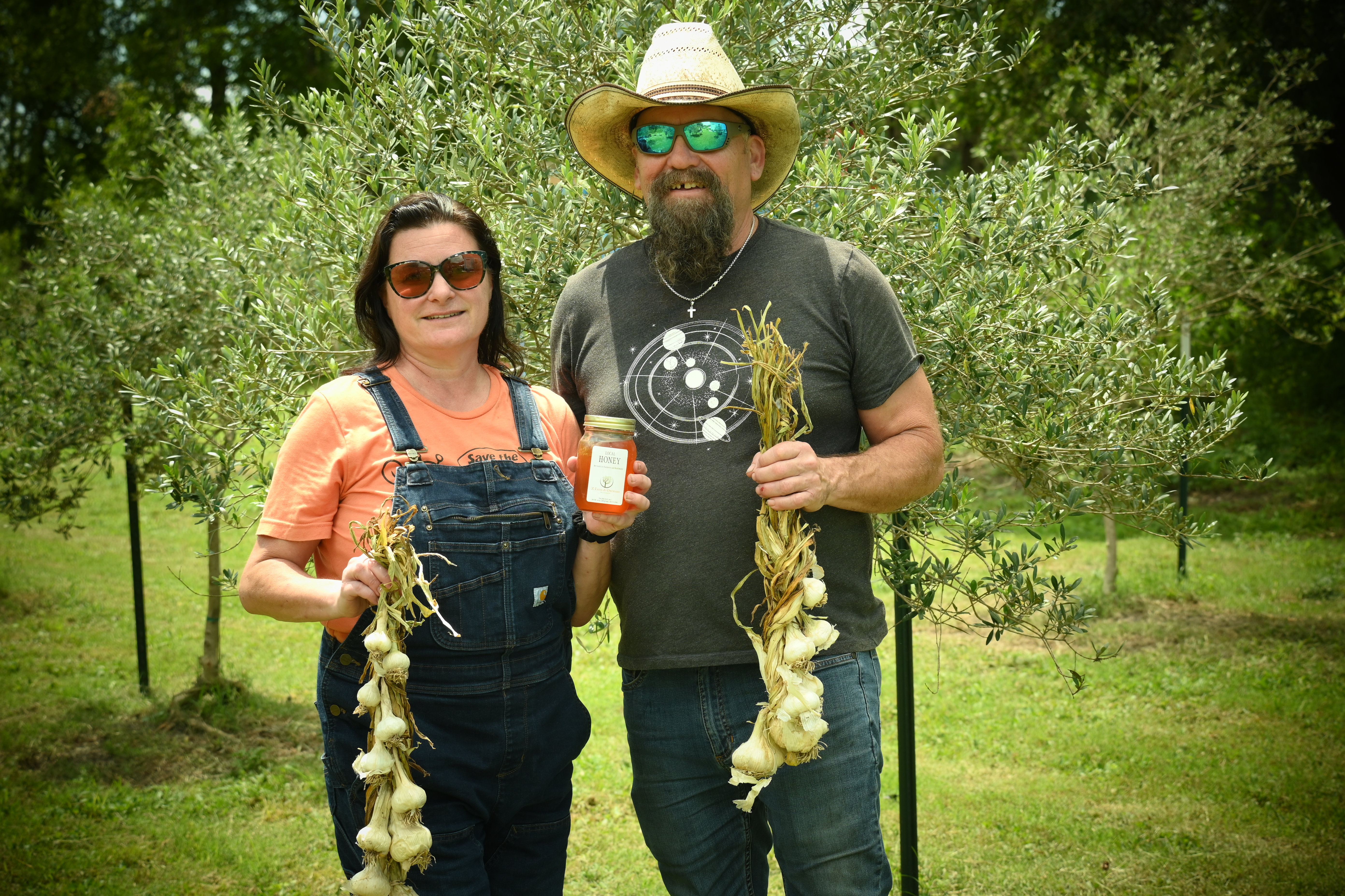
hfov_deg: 27.0
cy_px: 448
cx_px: 672
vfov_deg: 18.2
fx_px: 2802
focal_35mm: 75
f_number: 5.6
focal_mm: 50
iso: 200
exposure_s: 1/250
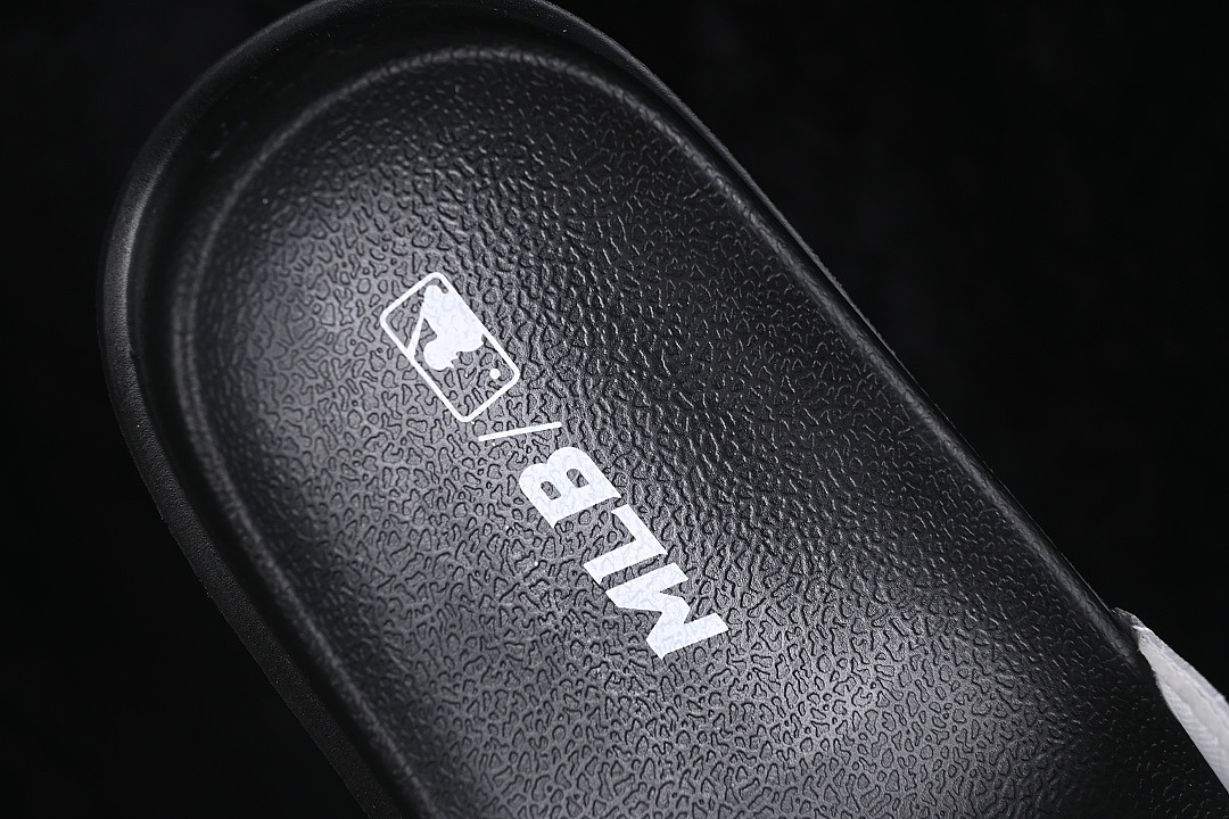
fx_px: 2560
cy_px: 410
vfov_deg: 18.2
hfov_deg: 27.0
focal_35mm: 75
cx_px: 614
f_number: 6.3
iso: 160
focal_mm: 50
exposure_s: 1/60
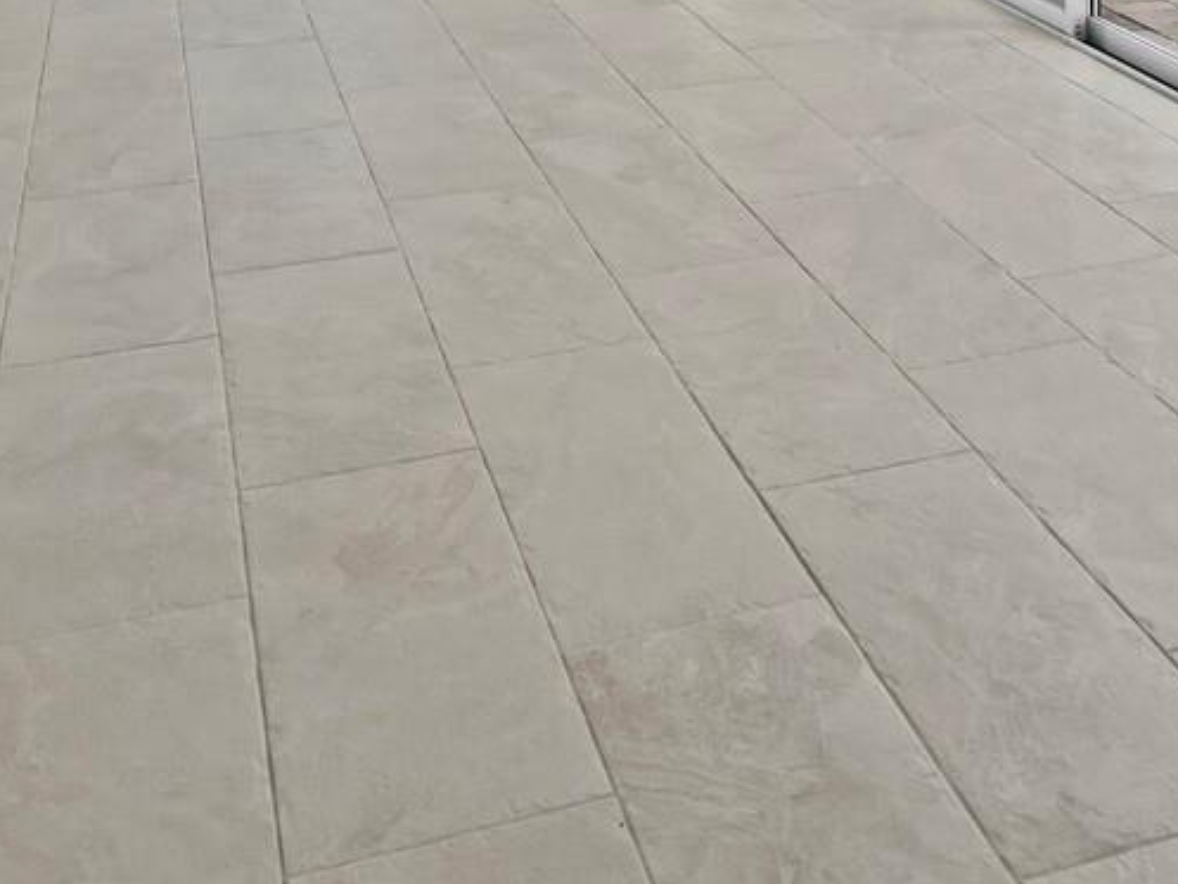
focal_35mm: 45
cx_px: 659
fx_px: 1532
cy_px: -460
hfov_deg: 42.0
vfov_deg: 24.6
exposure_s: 1/5
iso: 200
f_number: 11
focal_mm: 7
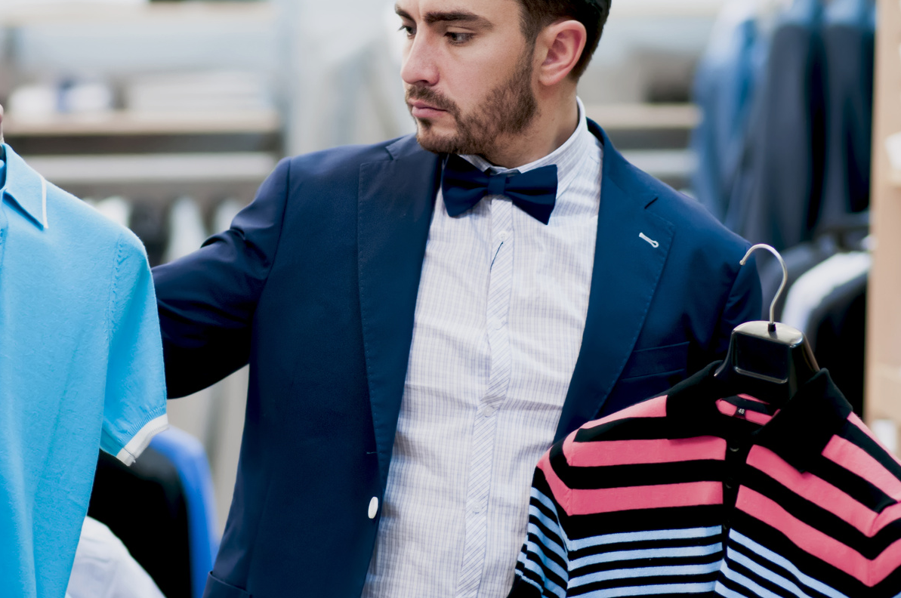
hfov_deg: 11.4
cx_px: 327
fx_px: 4517
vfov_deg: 7.6
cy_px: 216
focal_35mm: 181
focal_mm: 85
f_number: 2.2
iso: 640
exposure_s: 1/125
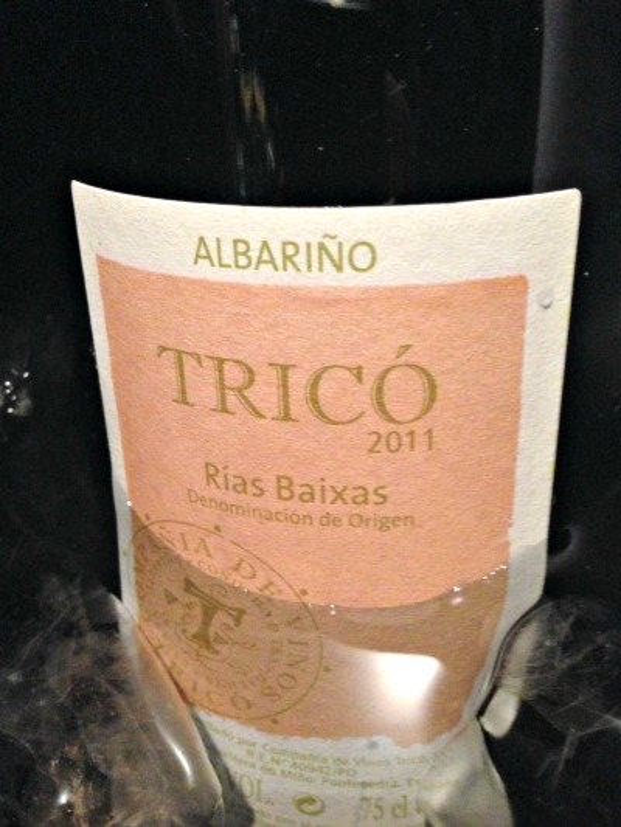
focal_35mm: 33
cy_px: 414
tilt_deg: -52.8
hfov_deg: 43.0
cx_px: 310
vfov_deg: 55.3
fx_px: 789
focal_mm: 4.12
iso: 500
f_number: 2.4
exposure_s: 1/15
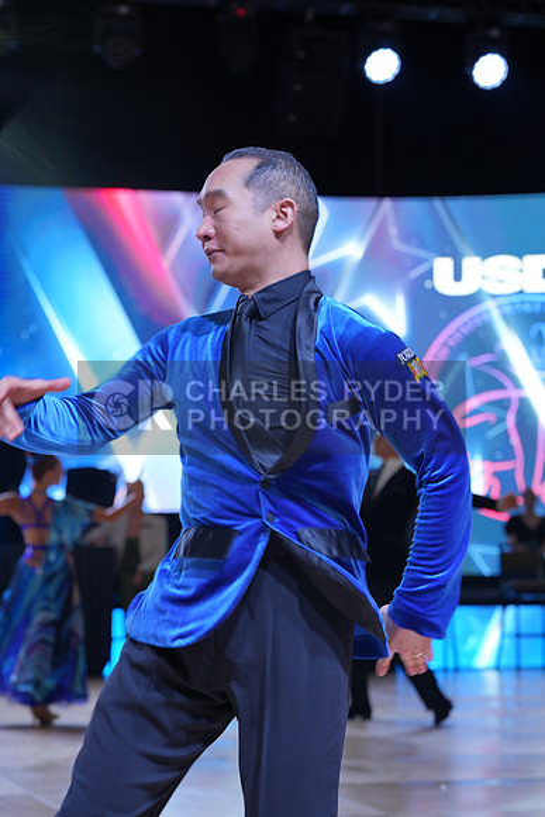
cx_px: 272
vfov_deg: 20.0
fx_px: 2315
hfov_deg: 13.4
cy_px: 408
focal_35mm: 102
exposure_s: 1/250
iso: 800
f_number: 5.6
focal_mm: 102
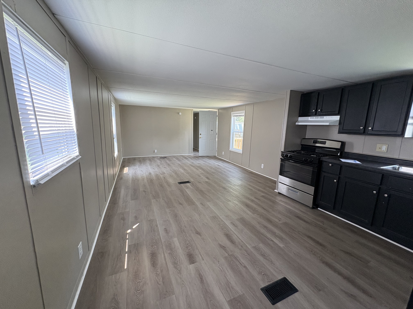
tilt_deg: -8.0
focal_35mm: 14
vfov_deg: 85.7
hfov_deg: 102.1
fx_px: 167
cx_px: 206
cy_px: 154
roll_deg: +0.7
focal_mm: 2.22
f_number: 2.2
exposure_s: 1/99
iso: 200
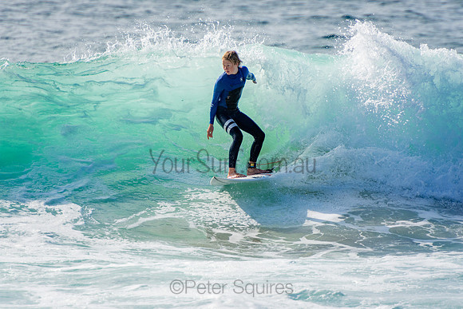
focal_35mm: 600
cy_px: 154
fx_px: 7718
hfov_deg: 3.4
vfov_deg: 2.3
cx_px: 232
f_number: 5.6
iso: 250
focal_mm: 400
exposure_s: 1/2000
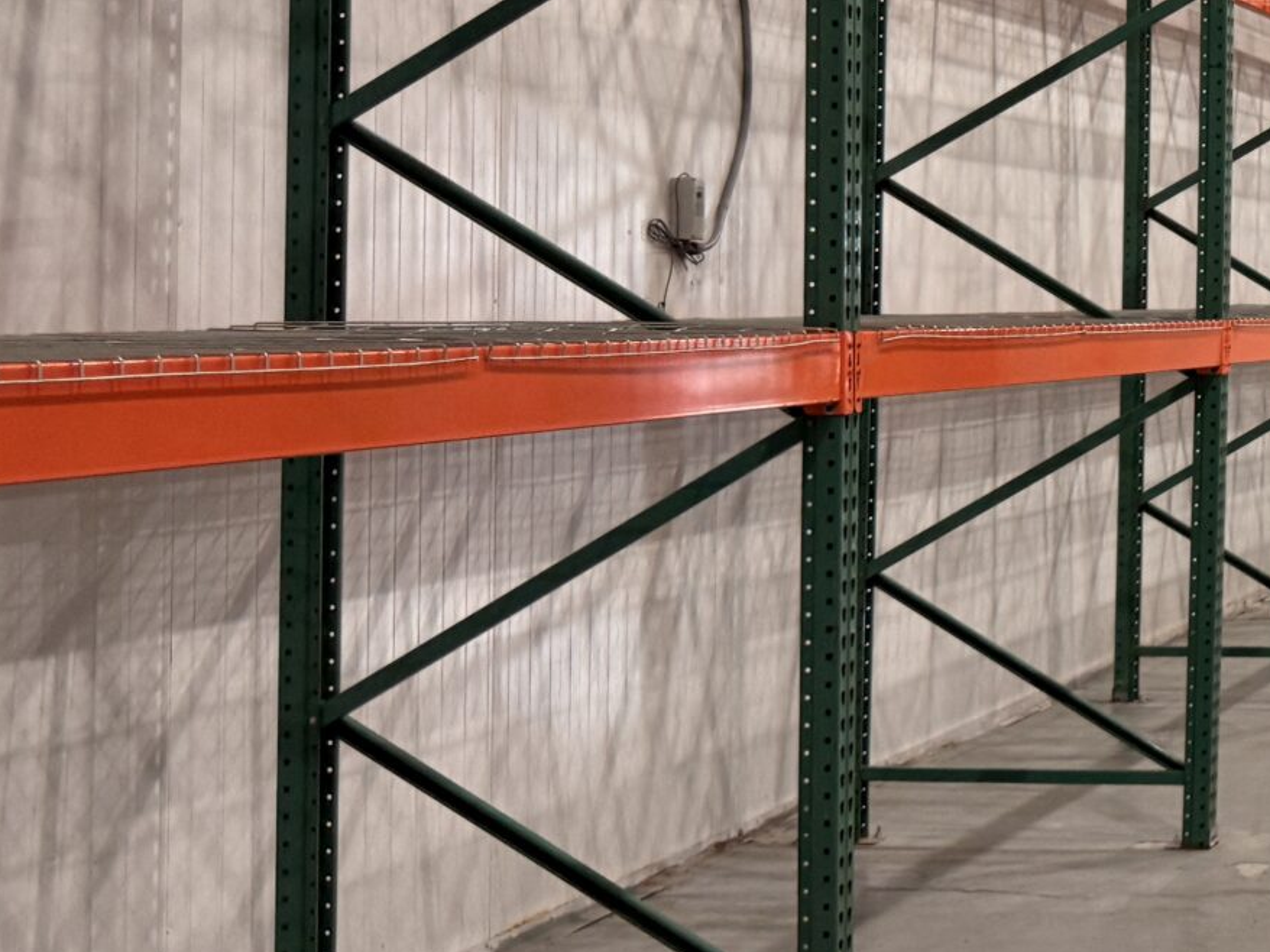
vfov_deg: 20.9
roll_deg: +0.4
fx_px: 2567
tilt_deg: +2.7
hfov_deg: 23.1
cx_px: 1844
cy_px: 253
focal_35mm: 70
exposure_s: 1/60
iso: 160
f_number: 1.78
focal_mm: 6.76
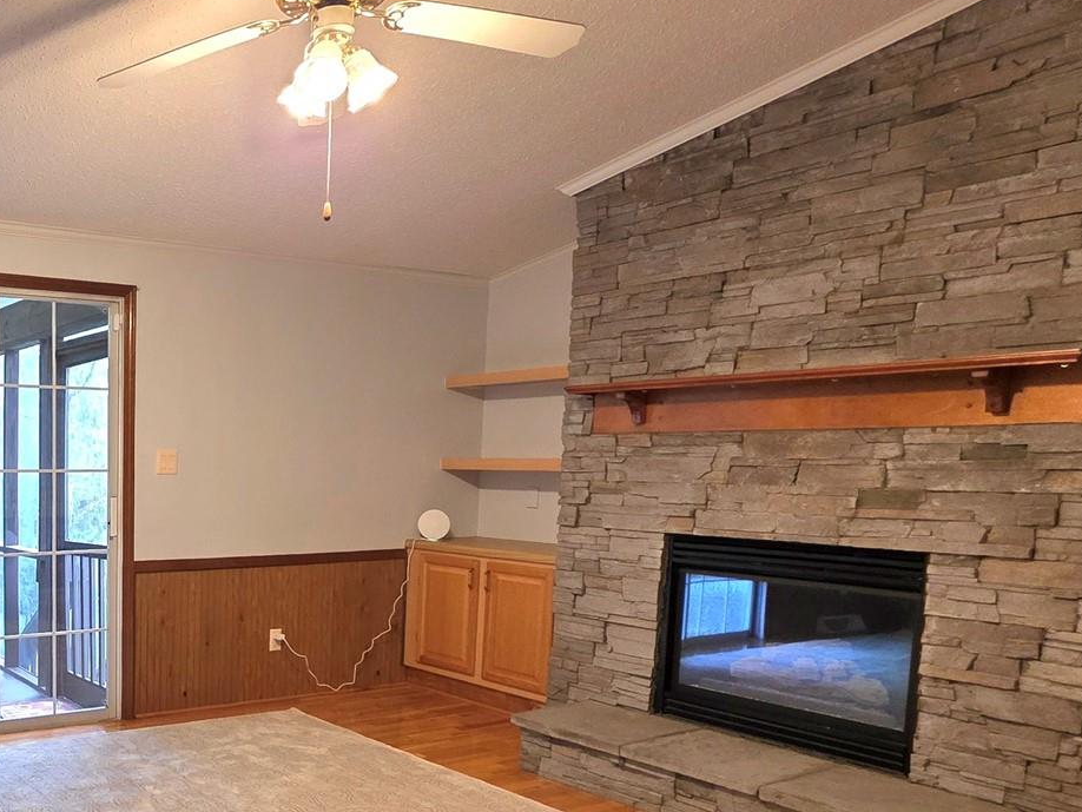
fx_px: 907
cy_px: 567
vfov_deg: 47.1
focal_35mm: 29
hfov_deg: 53.6
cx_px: 100
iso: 320
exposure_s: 1/60.2
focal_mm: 2.2
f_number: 1.9
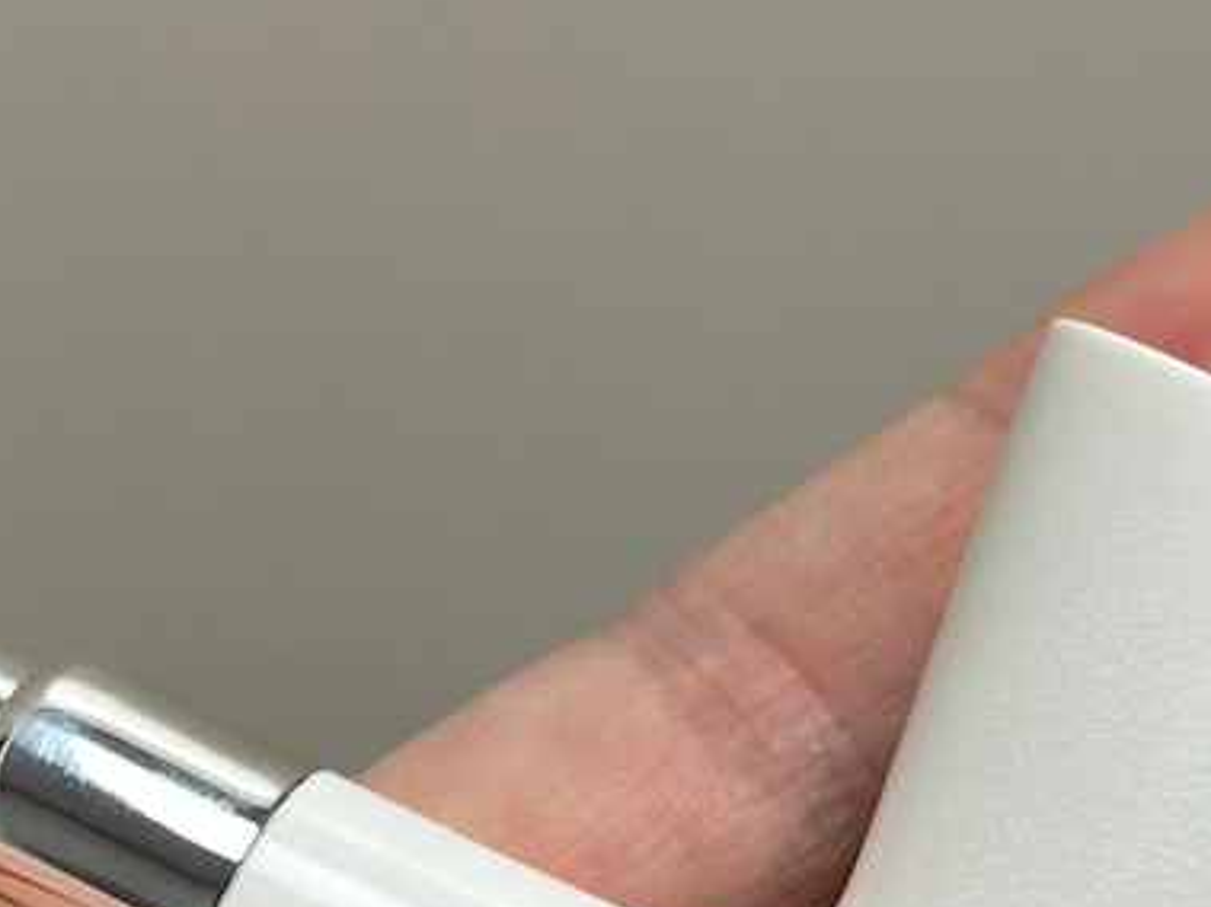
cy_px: 690
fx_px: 5666
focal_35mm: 162
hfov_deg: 12.2
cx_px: 422
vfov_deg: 9.1
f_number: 1.78
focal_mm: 6.86
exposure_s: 1/100
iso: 50
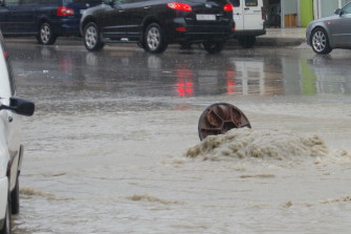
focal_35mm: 222
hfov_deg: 9.2
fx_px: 2163
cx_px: 317
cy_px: 82
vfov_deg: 6.2
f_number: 5.6
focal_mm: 80
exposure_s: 1/60
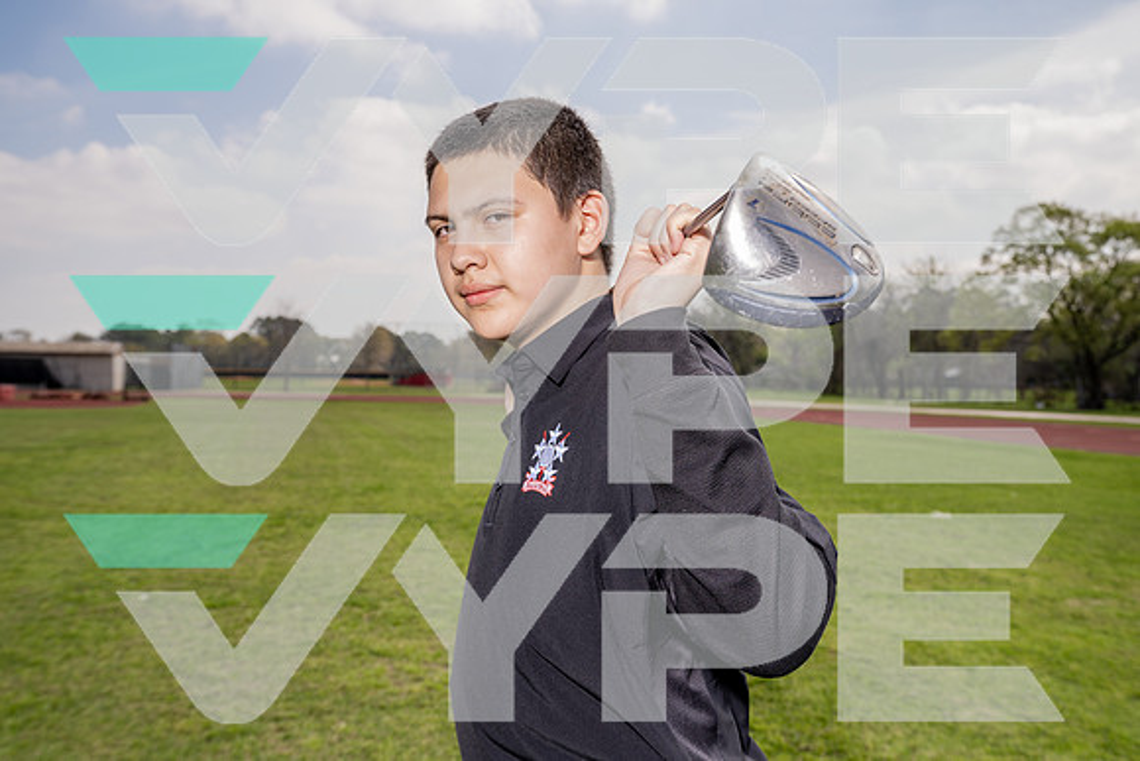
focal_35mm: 39
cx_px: 570
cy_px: 380
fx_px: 1235
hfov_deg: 49.5
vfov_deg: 34.2
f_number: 7.1
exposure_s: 1/250
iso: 100
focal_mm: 39
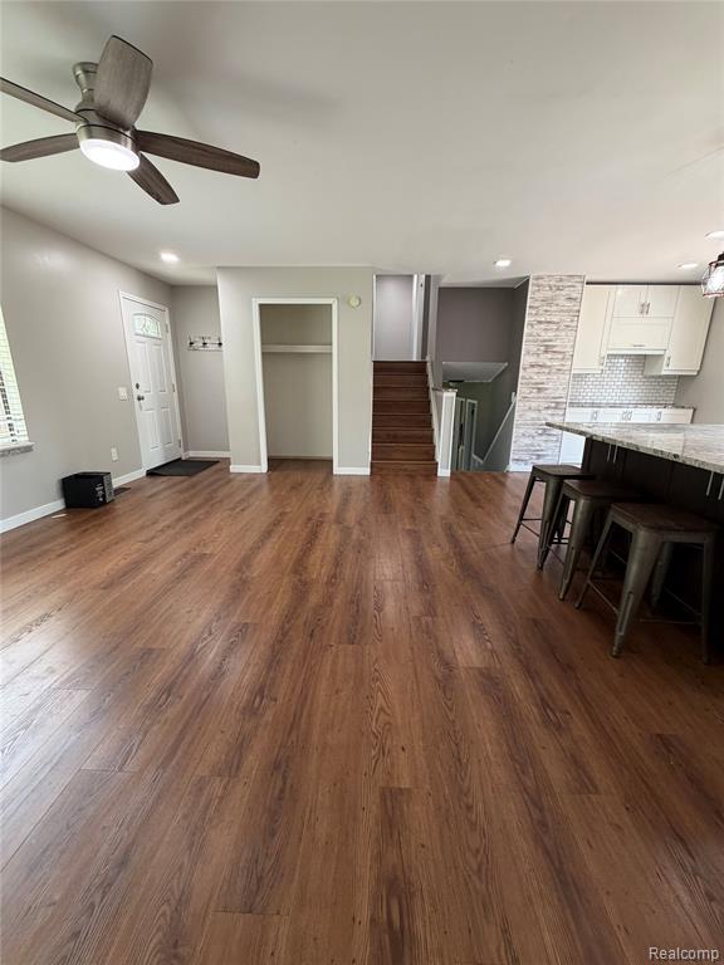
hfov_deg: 85.7
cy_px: 482
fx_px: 390
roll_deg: +0.1
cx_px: 362
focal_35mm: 14
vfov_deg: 102.1
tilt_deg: -13.0
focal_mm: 2.22
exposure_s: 1/60
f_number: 2.2
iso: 200
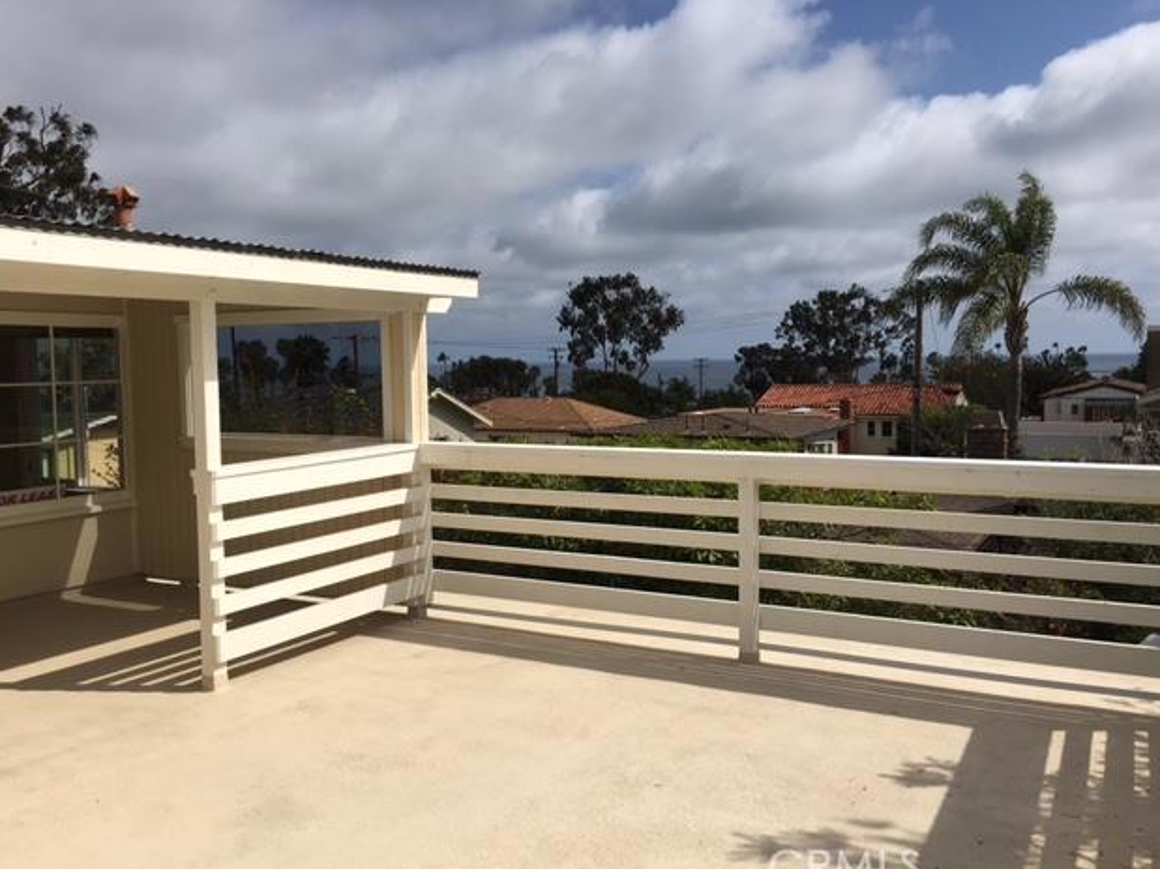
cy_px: 444
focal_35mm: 30
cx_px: 579
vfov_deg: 46.8
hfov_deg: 60.0
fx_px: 1005
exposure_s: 1/3205
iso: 25
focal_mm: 4.15
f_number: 2.2
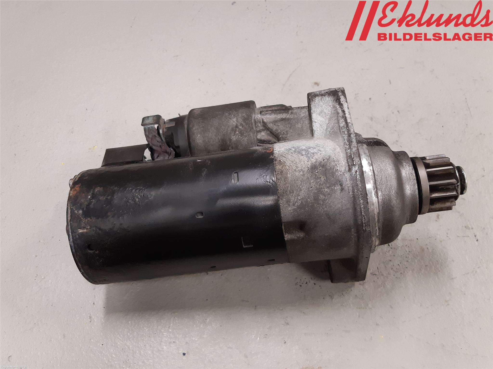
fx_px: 370
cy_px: 184
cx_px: 246
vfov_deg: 53.1
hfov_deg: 67.3
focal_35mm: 26
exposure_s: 1/50
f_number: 1.7
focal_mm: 3.93
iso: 160
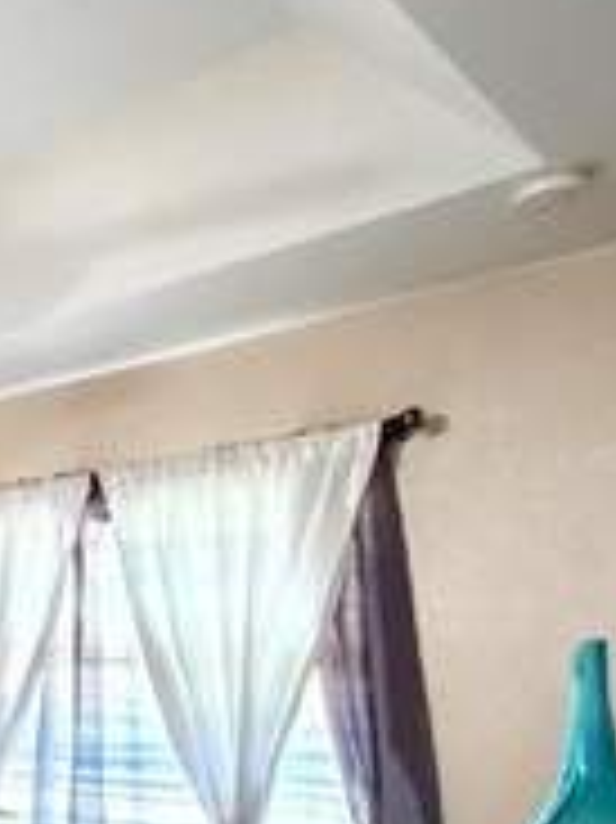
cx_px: -378
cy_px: 729
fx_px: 1164
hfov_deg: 22.5
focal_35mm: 49
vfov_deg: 36.7
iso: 1250
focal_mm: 2.22
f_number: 2.2
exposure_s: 1/60
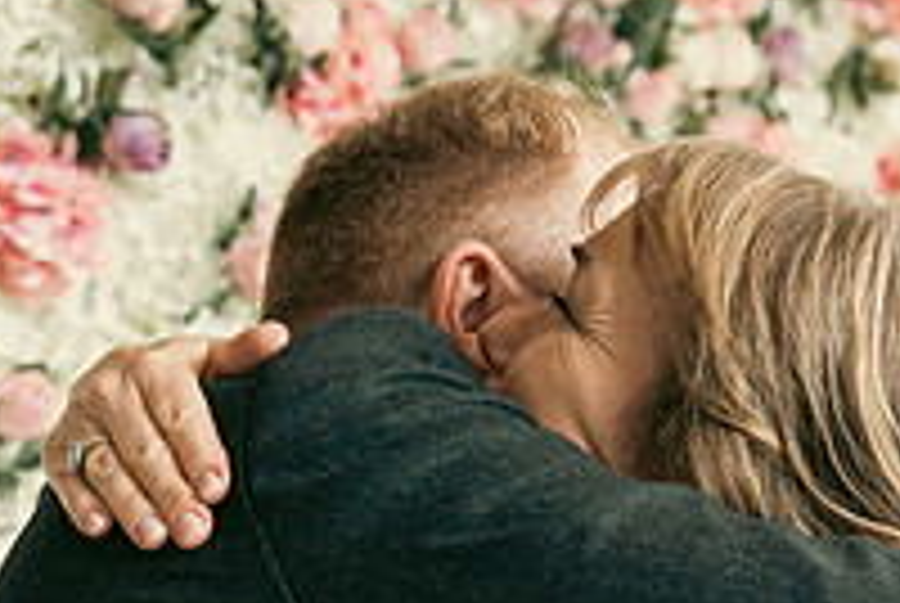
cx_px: 770
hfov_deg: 17.9
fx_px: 2829
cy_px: 772
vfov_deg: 11.8
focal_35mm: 113
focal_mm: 39
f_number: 3.5
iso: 1000
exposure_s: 1/160
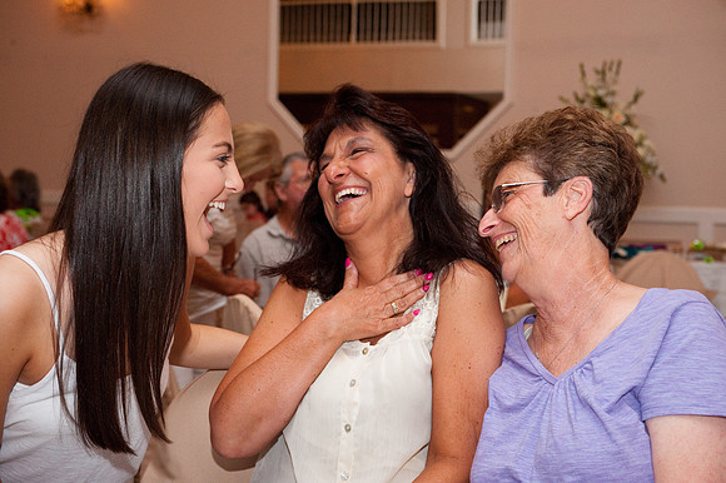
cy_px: 242
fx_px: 1129
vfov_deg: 24.2
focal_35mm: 56
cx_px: 363
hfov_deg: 35.7
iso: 3200
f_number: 5.6
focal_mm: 56
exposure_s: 1/125
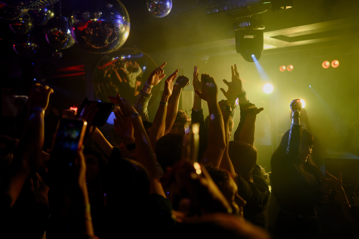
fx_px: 349
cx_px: 180
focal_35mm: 35
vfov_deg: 37.9
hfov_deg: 54.4
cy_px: 120
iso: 5000
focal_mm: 35
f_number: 1.8
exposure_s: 1/800
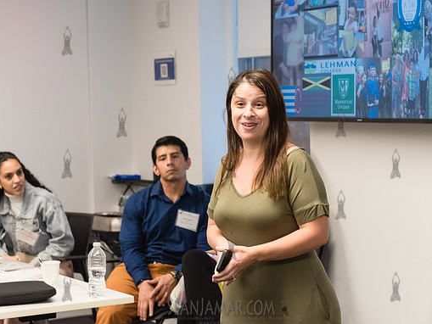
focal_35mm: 91
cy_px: 154
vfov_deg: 16.2
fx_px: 1136
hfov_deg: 21.5
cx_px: 202
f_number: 4.5
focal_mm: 70
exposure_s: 1/250
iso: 2500
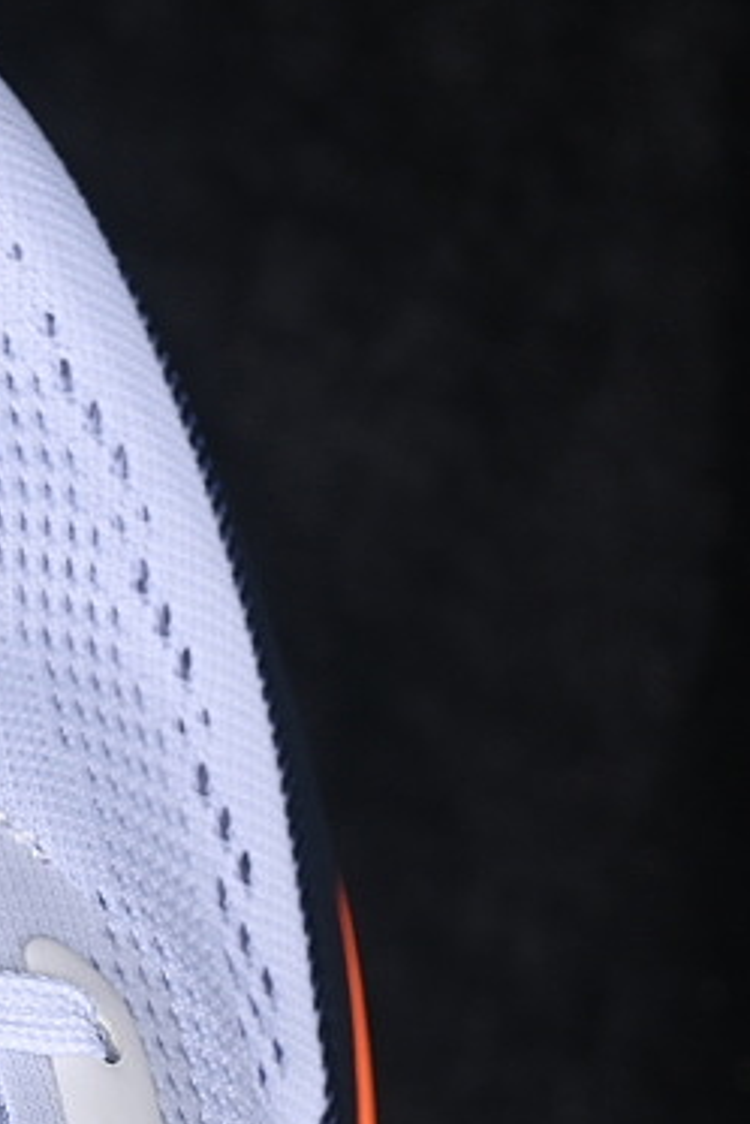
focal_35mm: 217
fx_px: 6774
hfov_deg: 6.3
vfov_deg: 9.5
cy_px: 850
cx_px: -395
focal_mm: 50
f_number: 7.1
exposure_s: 1/80
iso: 160
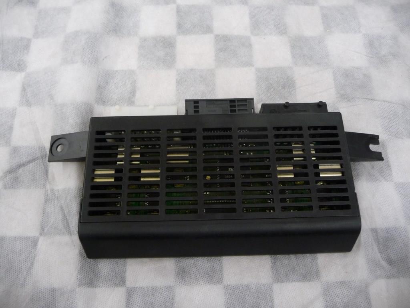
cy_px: 154
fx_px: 332
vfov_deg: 49.7
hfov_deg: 63.4
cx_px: 205
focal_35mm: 28
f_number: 3.3
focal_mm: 4.7
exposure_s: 1/30
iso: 250
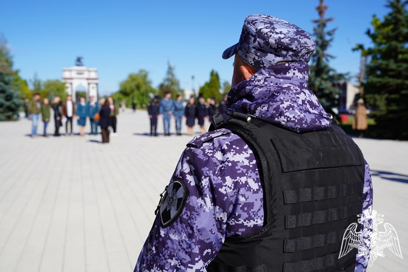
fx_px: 465
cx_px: 204
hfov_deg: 47.4
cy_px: 136
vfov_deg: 32.6
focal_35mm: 41
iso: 100
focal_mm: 41
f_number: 5
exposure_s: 1/640
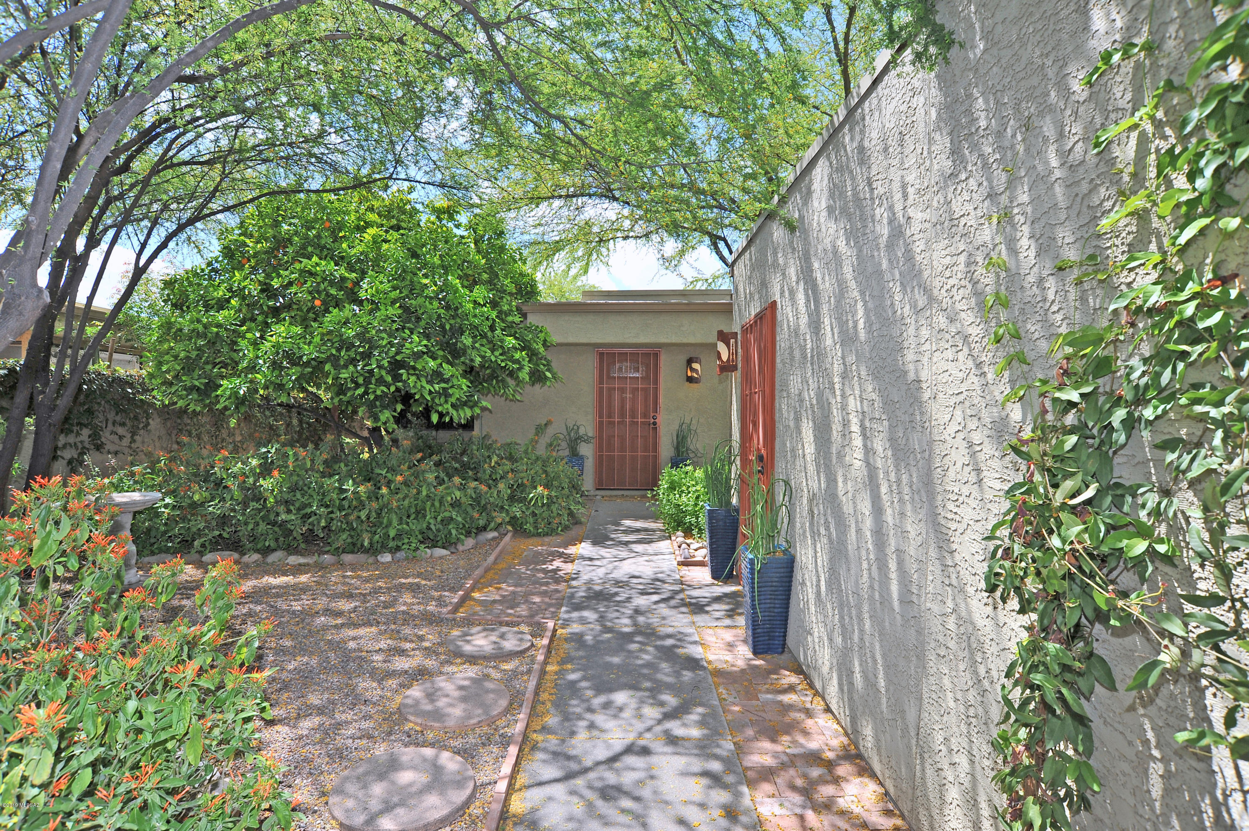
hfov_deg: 90.0
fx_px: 624
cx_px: 624
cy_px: 416
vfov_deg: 67.3
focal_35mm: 18
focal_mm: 18
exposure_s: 1/320
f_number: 9
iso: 320
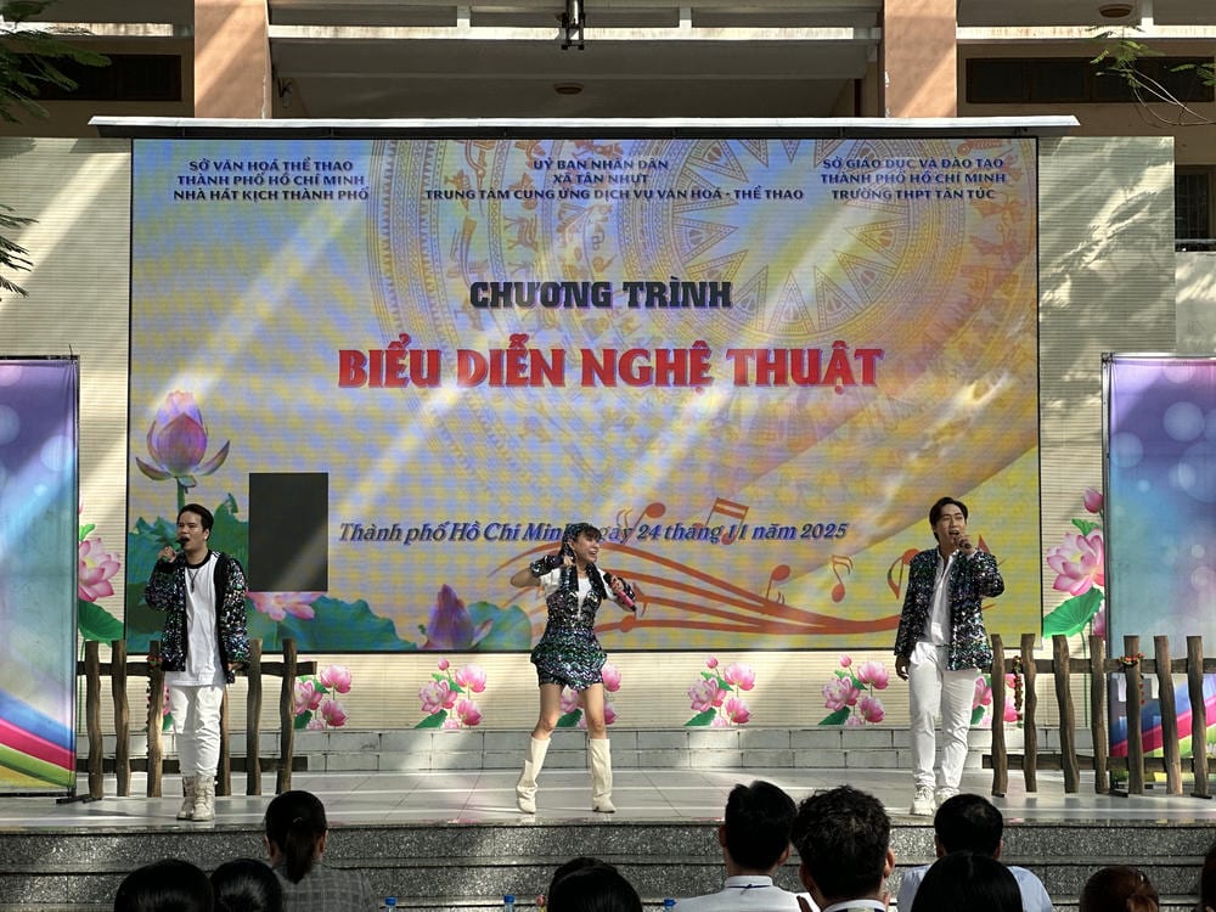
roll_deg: +0.1
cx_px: 608
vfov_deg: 19.1
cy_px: 456
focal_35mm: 77
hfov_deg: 25.3
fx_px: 2705
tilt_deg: +5.9
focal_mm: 9
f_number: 2.8
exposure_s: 1/121
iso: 25
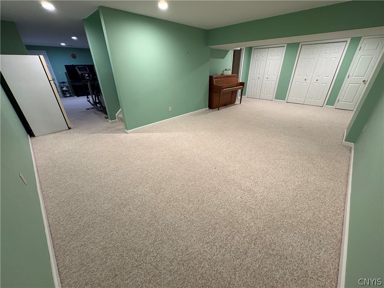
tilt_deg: -27.0
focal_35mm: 14
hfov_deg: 102.1
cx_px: 192
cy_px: 144
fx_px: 155
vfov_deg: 85.7
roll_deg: +0.6
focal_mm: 2.22
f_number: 2.2
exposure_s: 1/60
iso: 250
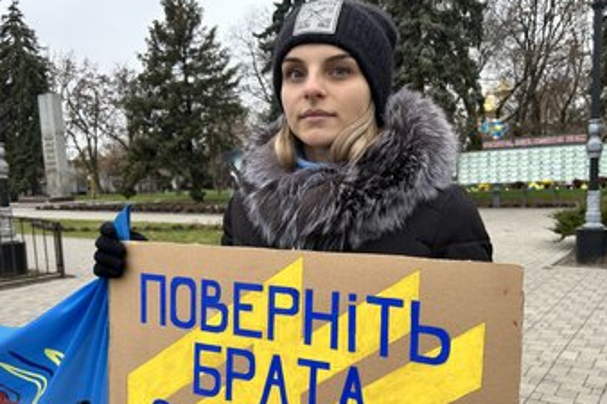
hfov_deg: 58.7
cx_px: 312
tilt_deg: -6.5
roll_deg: +2.6
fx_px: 539
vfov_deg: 40.9
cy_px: 244
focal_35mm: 32
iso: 40
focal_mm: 5.7
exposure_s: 1/256
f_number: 1.5
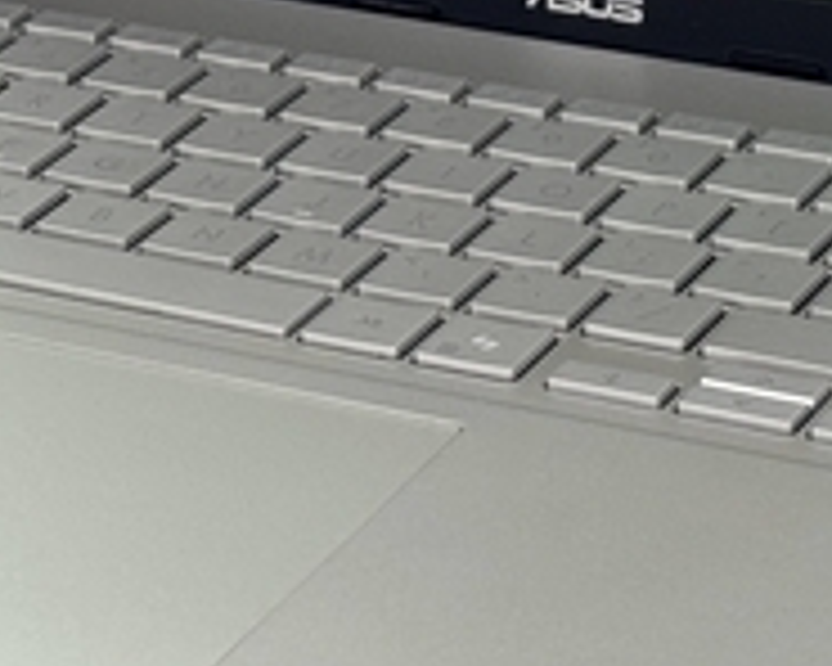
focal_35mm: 203
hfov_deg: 9.5
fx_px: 4999
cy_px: -230
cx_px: 265
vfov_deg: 7.5
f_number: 1.78
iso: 64
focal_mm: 6.76
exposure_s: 1/134
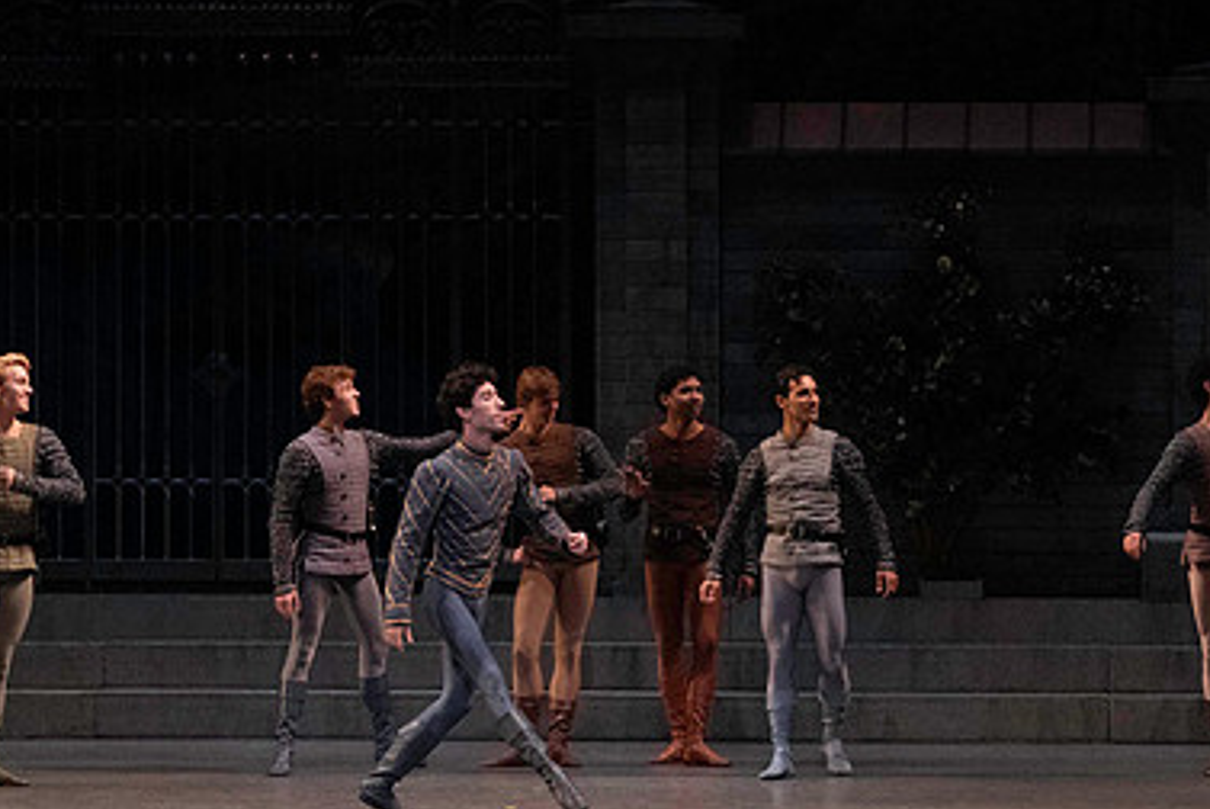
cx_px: 658
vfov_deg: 7.4
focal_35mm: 186
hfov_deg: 11.0
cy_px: 355
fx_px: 6256
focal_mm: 121
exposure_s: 1/400
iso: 16000
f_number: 11
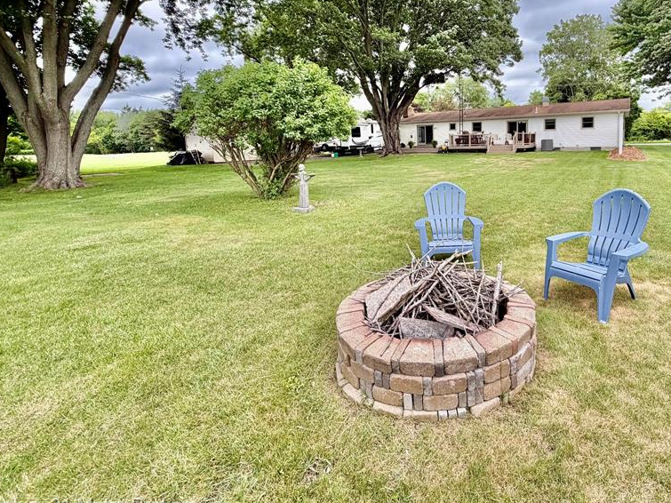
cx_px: 428
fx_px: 368
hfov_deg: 82.7
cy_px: 179
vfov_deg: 67.3
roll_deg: +1.7
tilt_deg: -5.9
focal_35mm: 19
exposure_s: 1/502
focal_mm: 2.22
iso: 64
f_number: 2.2
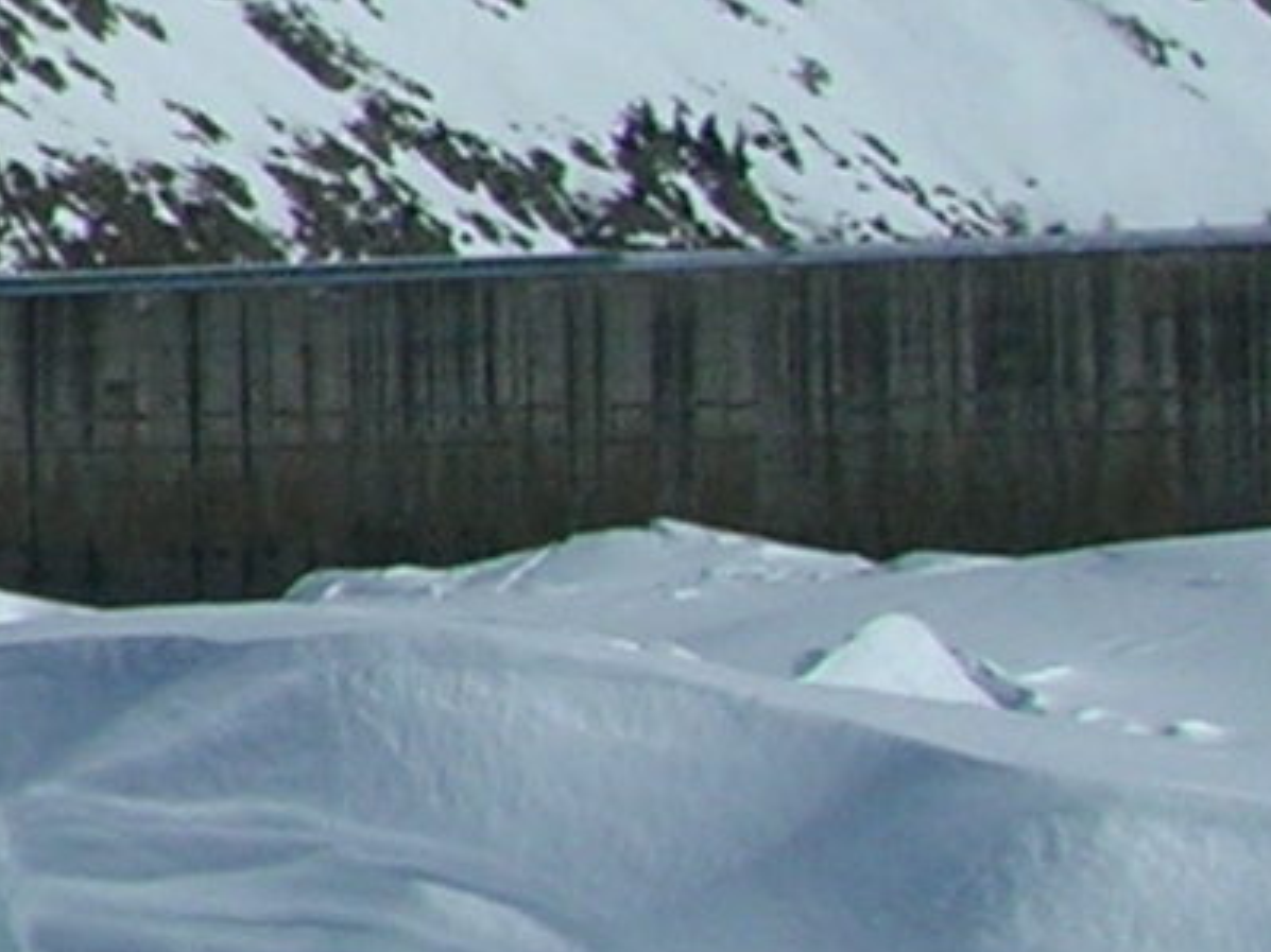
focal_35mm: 218
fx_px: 8002
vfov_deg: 6.7
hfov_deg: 7.8
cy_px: -360
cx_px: -2612
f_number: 4.9
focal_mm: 5.7
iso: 50
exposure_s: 1/1645
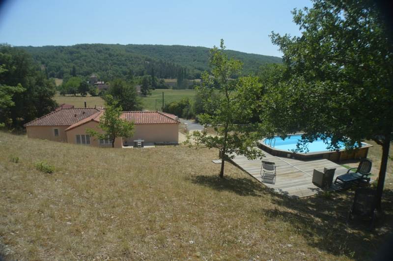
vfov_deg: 47.8
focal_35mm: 27
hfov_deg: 67.5
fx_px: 294
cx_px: 196
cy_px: 130
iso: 100
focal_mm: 18
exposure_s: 1/250
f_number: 8
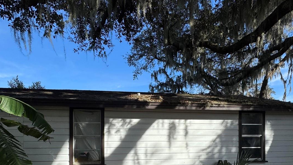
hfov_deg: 78.7
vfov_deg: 46.2
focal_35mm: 23
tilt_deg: +1.6
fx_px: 179
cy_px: 138
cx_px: 149
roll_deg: +1.3
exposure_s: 1/1832
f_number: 2.2
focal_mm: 2.22
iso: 50
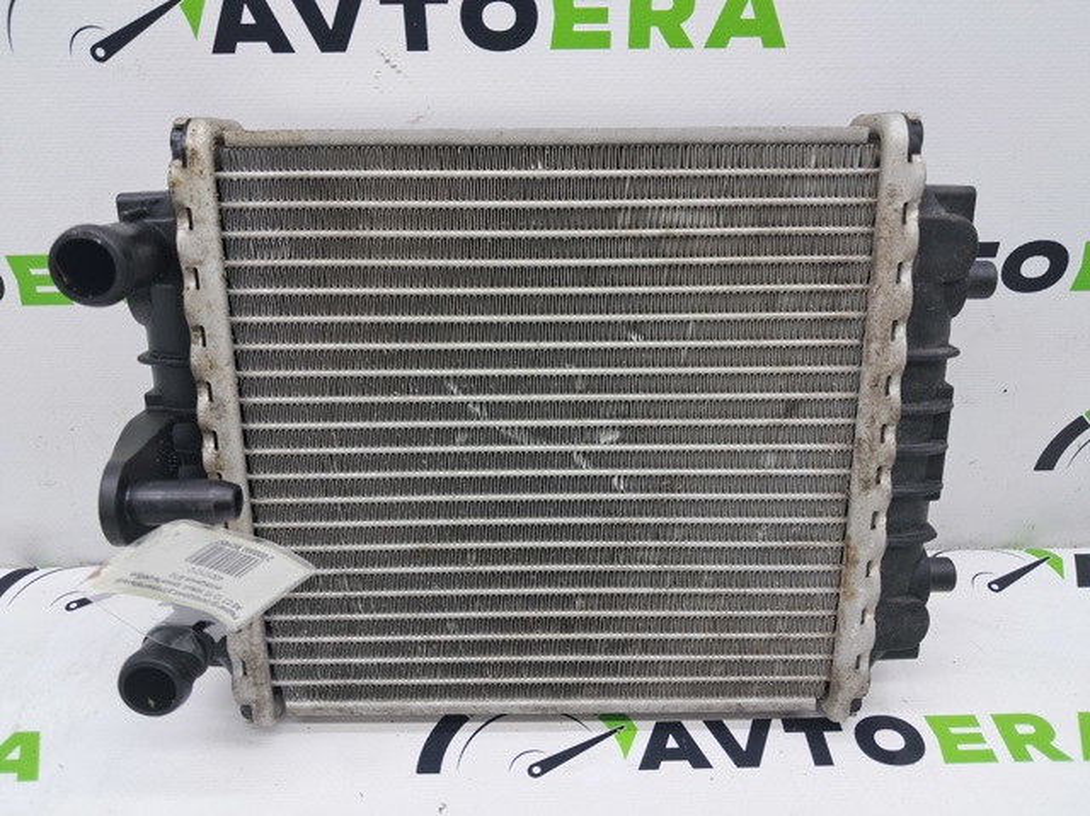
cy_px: 408
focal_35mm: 27
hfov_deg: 65.4
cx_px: 545
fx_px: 850
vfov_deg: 51.3
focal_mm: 4
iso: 50
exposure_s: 1/50
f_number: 1.8
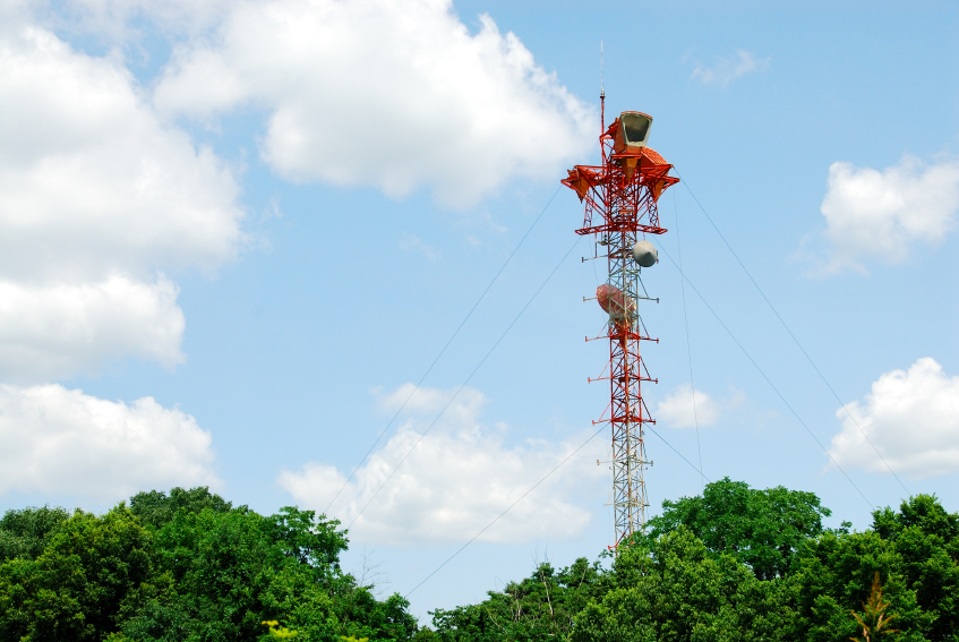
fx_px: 1920
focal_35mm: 72
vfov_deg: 19.0
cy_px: 321
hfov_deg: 28.0
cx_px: 480
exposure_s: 1/350
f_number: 7.1
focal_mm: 48
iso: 100
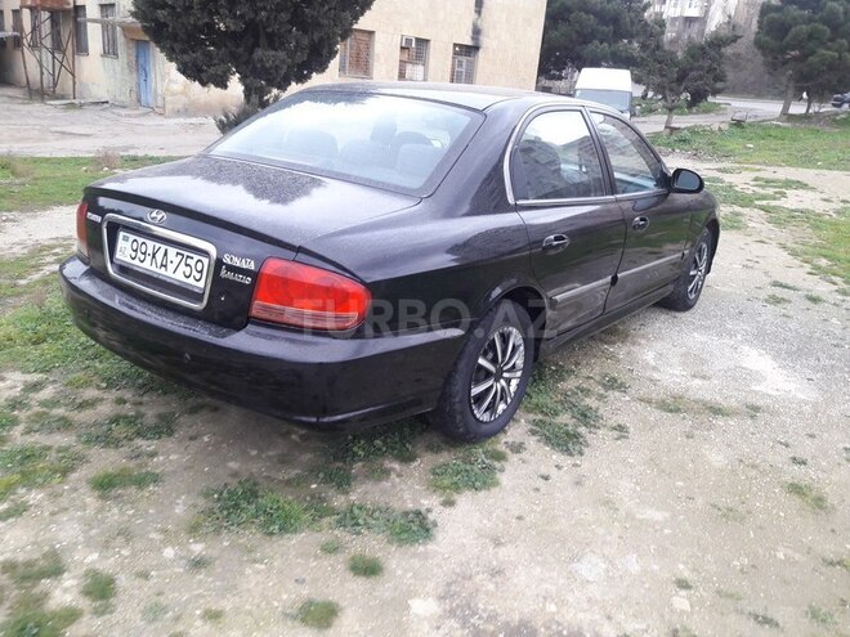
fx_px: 688
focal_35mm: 28
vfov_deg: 49.7
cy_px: 318
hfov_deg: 63.4
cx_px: 425
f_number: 1.9
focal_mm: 3.7
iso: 50
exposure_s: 1/100
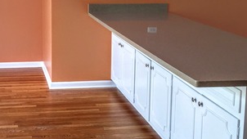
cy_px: 31
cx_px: 78
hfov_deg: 31.1
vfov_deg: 17.9
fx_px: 439
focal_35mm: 67
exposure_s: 1/31
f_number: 2.2
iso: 32
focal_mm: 4.15
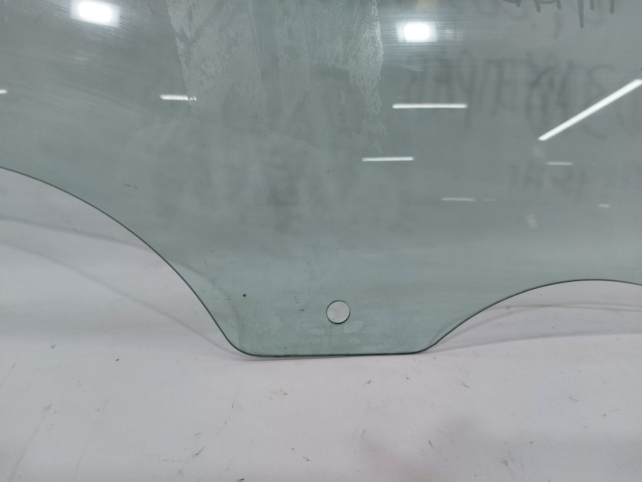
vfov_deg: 56.8
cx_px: 321
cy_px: 241
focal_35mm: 24
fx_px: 445
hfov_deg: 71.6
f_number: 1.8
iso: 80
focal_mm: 5.23
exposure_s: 1/50
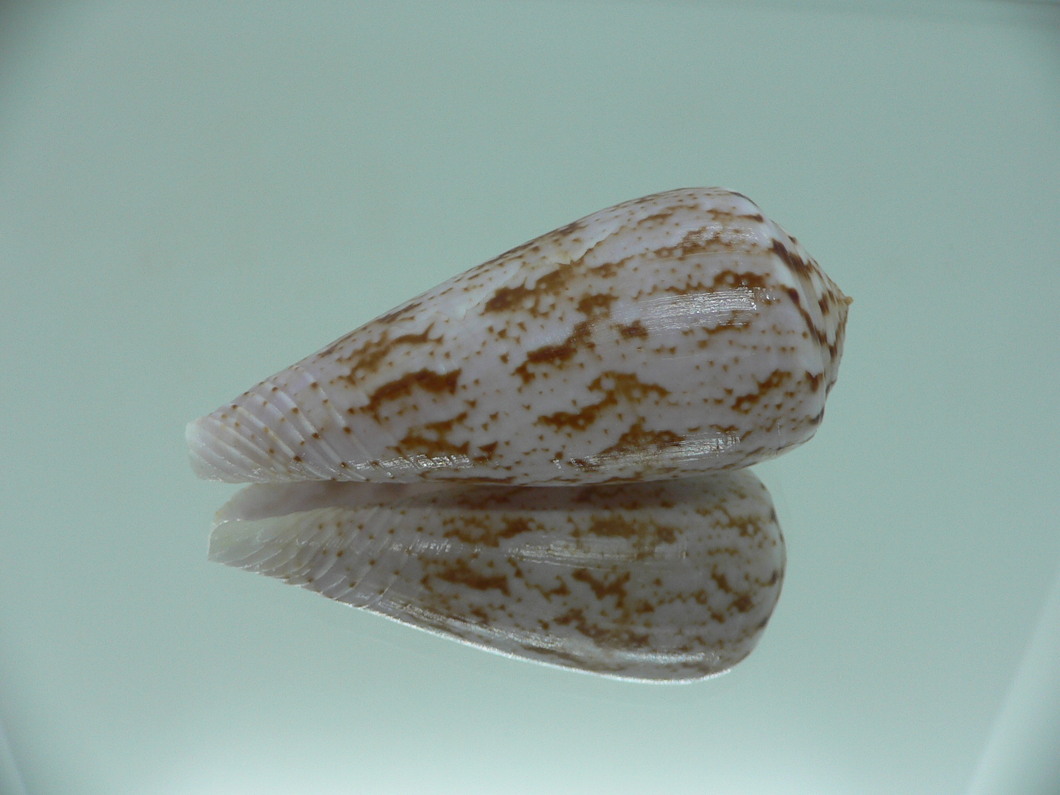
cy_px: 398
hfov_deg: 52.6
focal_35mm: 35
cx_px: 530
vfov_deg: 40.7
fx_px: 1072
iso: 80
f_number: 2.8
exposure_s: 1/60
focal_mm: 4.6
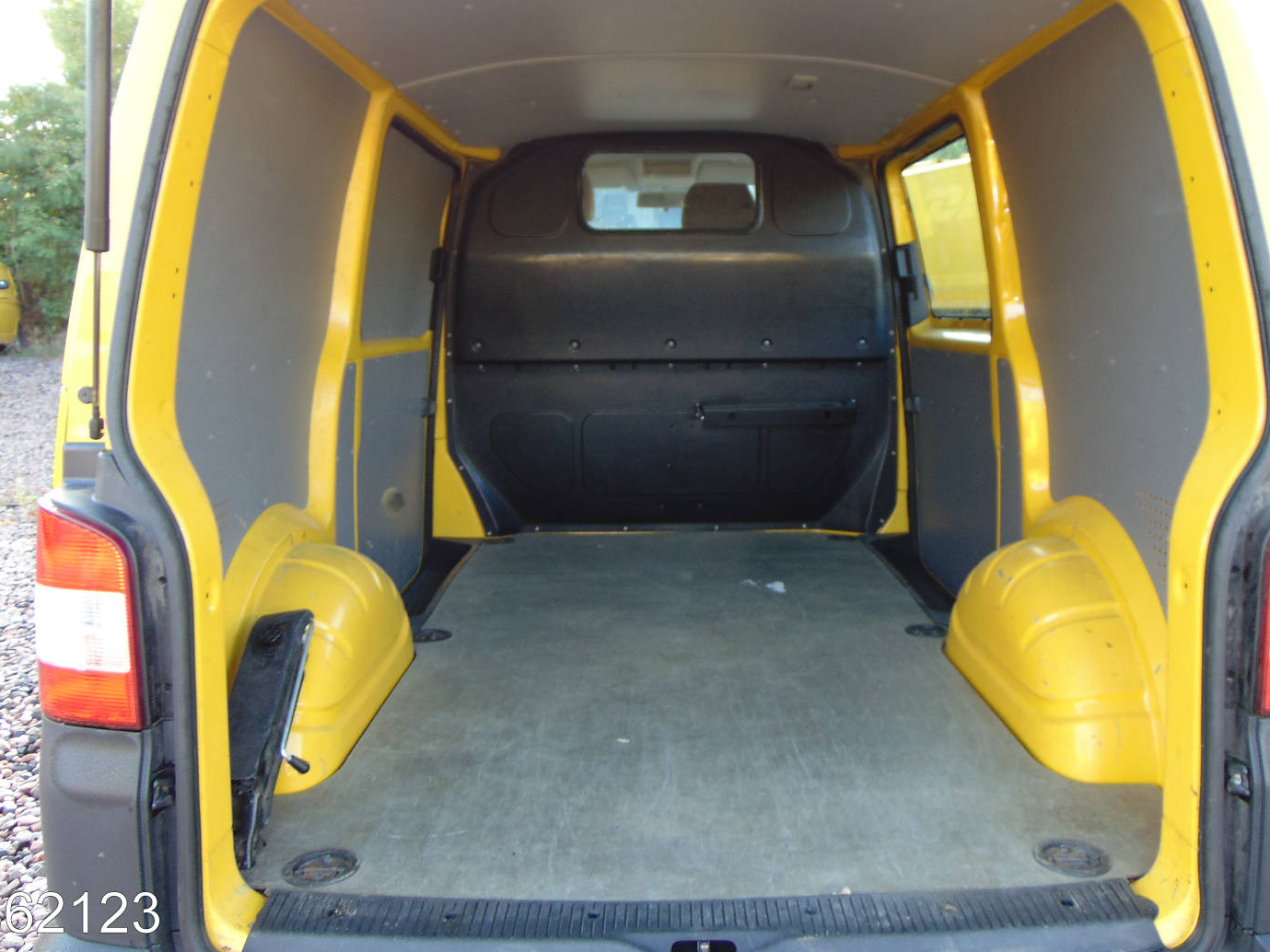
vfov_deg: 48.1
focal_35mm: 29
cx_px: 674
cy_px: 406
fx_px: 1064
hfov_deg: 61.6
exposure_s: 1/40
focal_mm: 4.5
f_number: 3
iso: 80
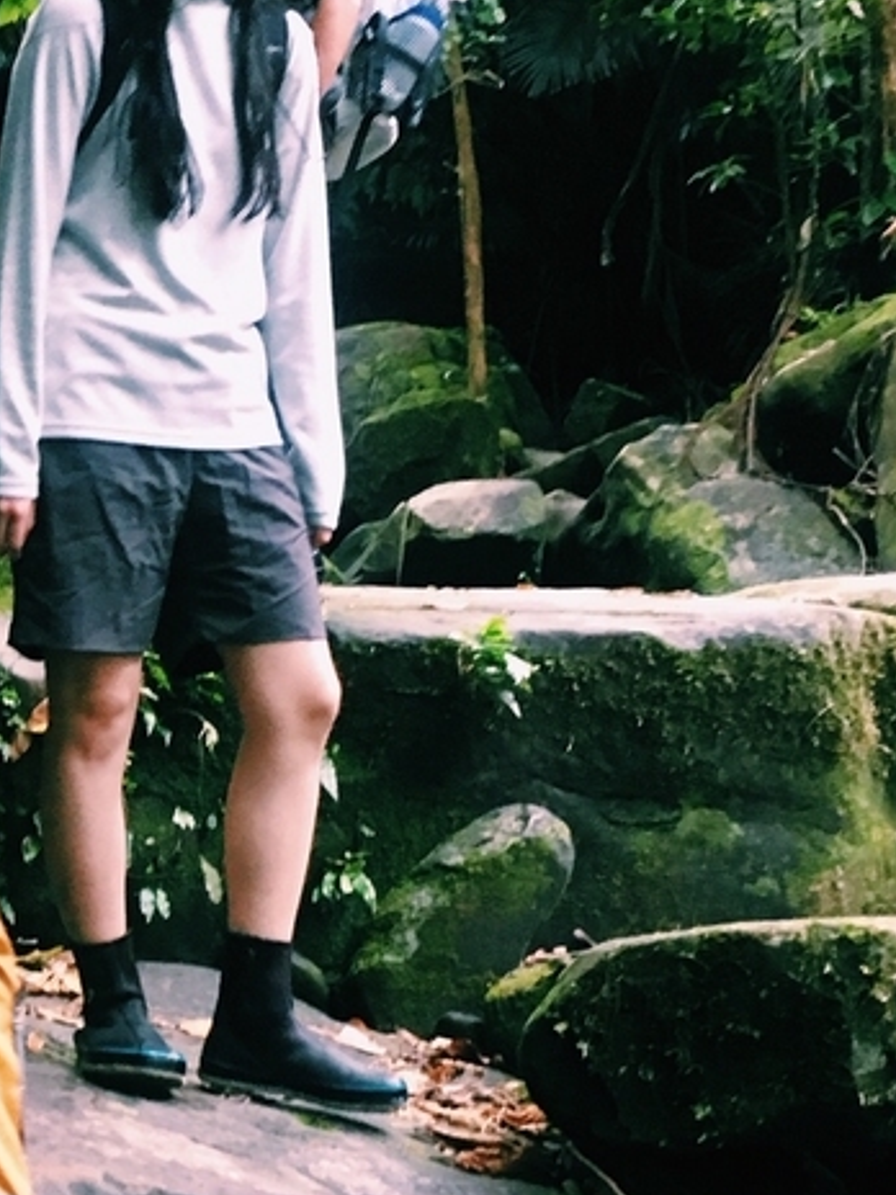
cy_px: 760
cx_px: -219
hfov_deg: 18.5
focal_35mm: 75
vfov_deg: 25.9
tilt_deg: -4.4
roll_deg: -1.6
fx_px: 2588
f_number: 2.2
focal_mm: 4.15
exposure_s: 1/30
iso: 160
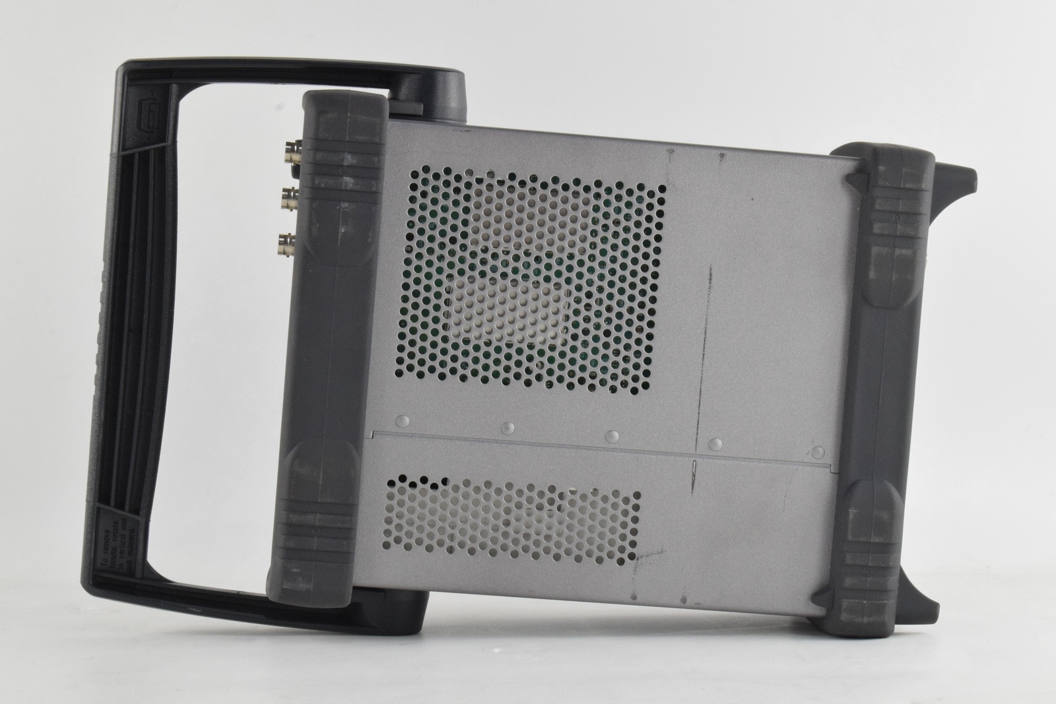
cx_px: 528
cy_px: 352
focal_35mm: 82
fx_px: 2420
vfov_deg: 16.6
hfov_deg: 24.6
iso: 1600
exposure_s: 1/30
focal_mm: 55
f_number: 22
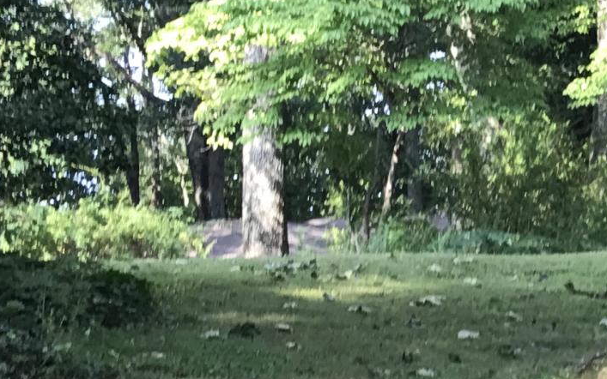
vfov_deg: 10.4
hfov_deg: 15.5
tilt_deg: +4.0
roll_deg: +0.4
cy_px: 194
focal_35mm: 126
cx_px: 873
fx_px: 2085
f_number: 1.8
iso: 20
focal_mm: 3.99
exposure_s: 1/120
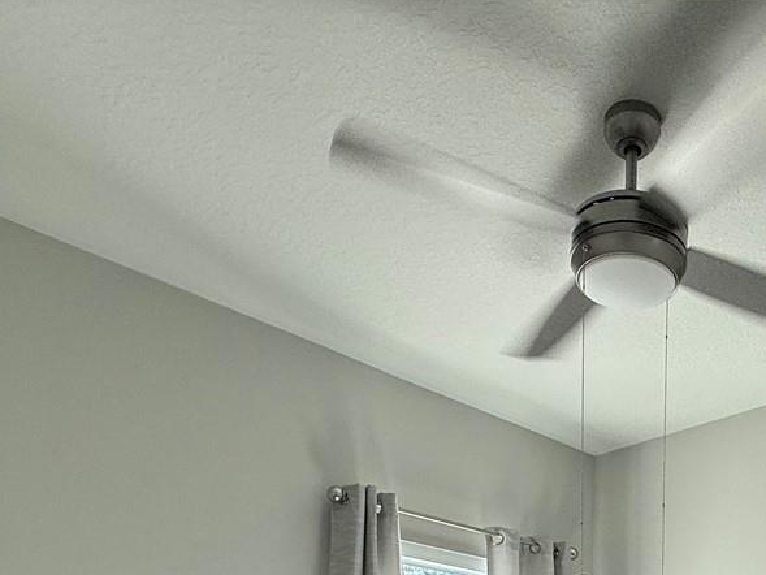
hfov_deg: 45.9
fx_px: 841
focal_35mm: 38
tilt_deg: -1.1
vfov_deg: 29.3
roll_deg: -0.5
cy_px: 774
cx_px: 635
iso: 64
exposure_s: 1/120
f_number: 2.2
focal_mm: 2.22
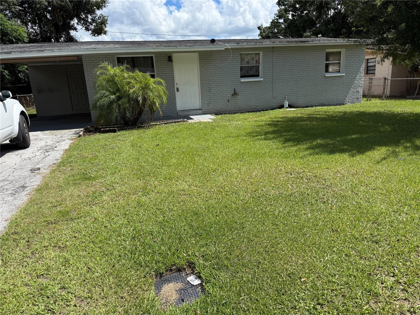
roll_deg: +3.8
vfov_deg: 56.8
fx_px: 291
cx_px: 210
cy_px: 158
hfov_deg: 71.6
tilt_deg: -12.5
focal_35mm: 24
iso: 80
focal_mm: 6.76
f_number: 1.78
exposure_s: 1/3759
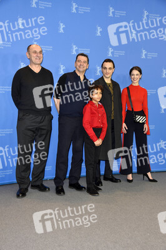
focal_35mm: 44
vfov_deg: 44.5
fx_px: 305
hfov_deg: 30.5
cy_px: 125
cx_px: 83
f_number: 5.6
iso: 640
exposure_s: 1/125
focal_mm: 44
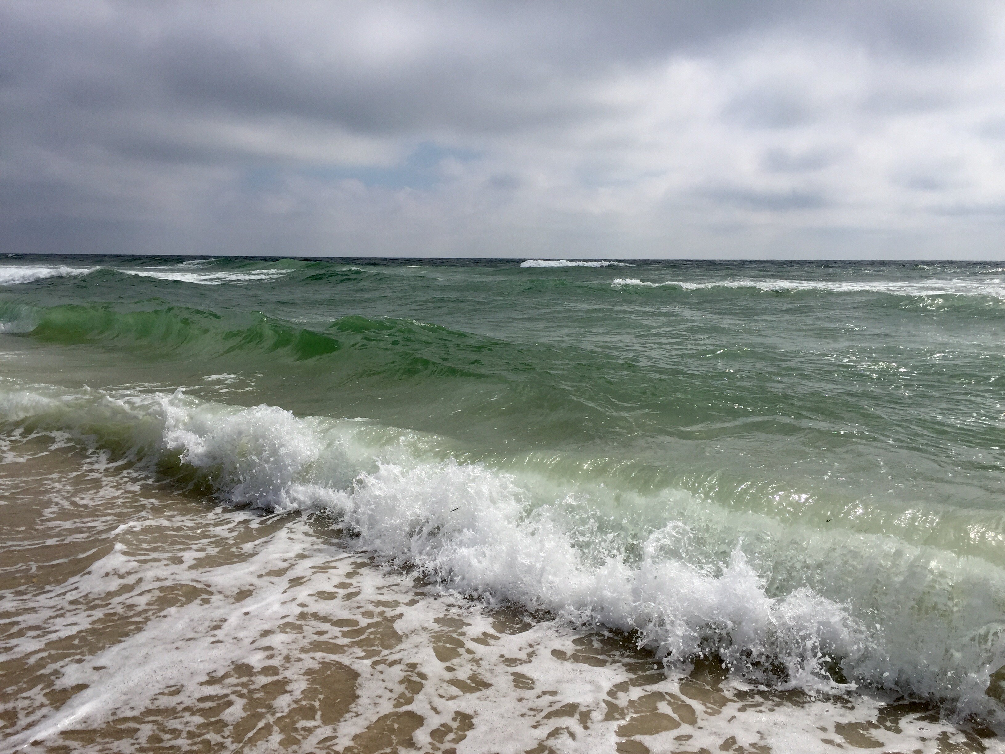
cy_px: 377
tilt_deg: -8.1
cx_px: 502
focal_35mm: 29
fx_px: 842
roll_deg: -0.5
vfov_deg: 48.2
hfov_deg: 61.7
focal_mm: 4.15
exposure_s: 1/6623
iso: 32
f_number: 2.2
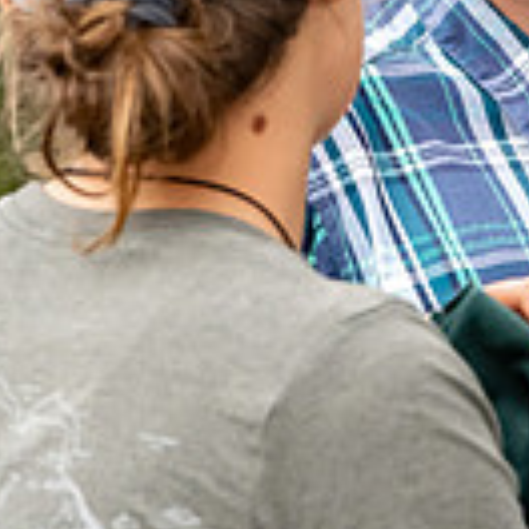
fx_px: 18655
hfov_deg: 1.6
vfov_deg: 1.6
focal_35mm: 1079
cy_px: 274
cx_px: 726
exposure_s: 1/500
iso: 800
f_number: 8
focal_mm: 200
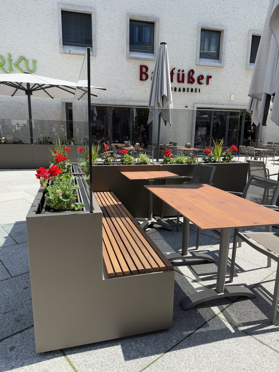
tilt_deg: -11.2
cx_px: 140
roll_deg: -1.1
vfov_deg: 71.6
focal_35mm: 24
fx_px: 258
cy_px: 186
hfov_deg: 56.8
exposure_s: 1/2000
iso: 80
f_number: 1.78
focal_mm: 6.76
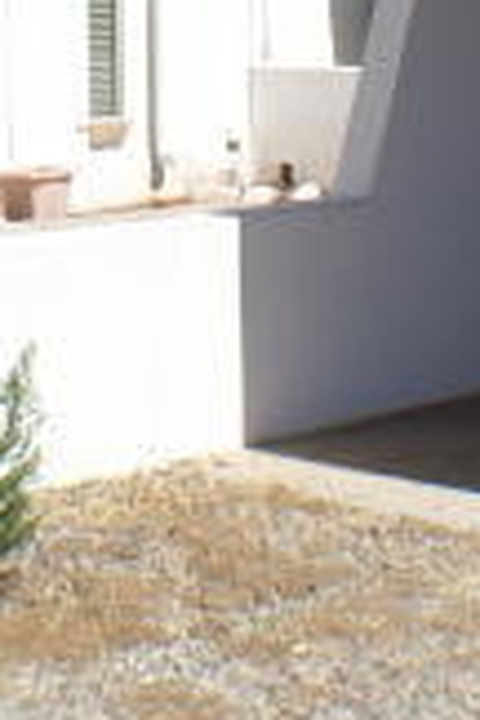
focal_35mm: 146
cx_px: 167
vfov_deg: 13.7
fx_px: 2920
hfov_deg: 9.4
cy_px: -124
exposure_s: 1/1000
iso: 100
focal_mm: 22
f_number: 5
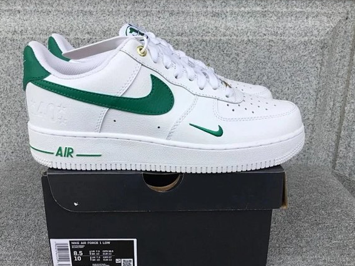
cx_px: 167
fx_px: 359
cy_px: 146
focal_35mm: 35
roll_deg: +0.3
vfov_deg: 40.6
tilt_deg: -19.2
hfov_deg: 52.6
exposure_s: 1/324
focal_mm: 3.3
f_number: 2.4
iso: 25
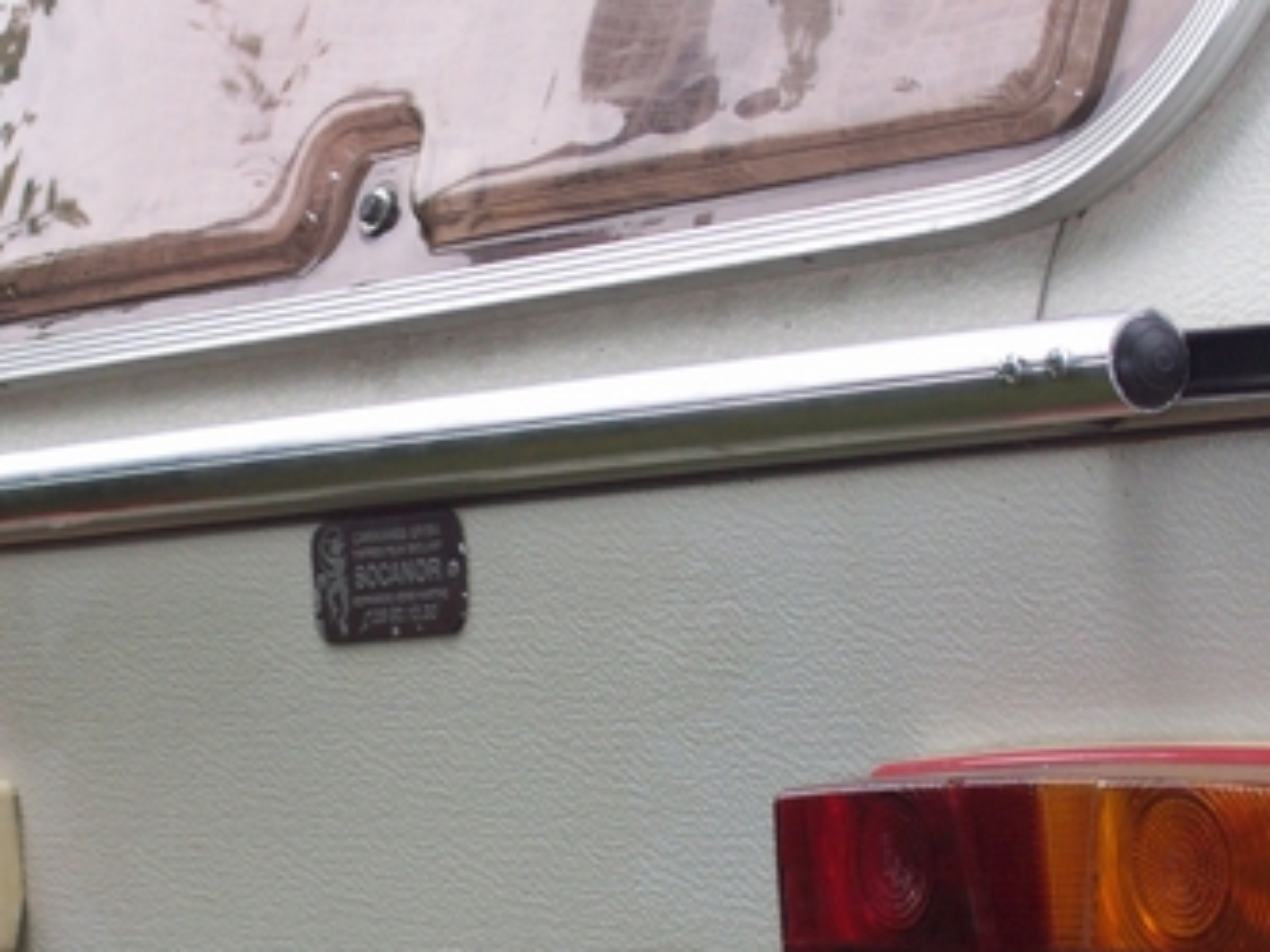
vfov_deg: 10.0
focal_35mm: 148
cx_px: 528
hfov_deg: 13.3
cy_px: 837
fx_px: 5430
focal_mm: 13.5
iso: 80
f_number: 4
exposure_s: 1/83.9
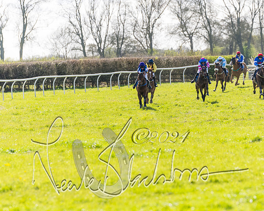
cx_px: 158
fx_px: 2640
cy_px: 106
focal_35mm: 338
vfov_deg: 4.6
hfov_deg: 5.7
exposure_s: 1/2000
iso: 400
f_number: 4
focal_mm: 200
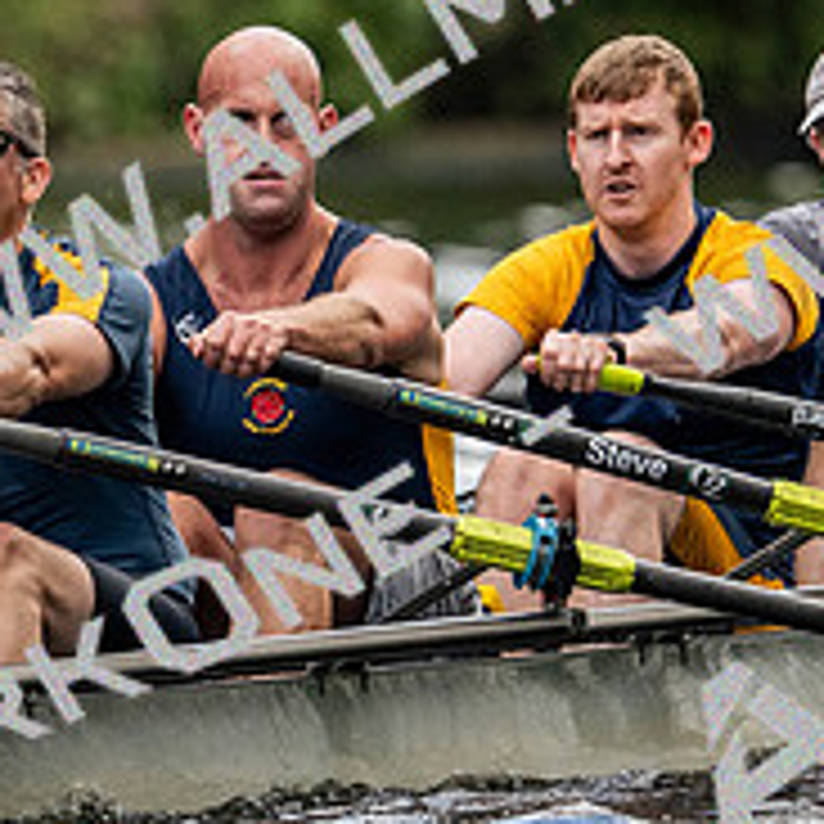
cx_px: 315
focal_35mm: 1617
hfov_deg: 1.1
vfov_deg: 1.1
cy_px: 450
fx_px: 43548
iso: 720
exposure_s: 1/2500
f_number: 4.5
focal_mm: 400
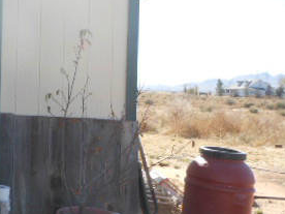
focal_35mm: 65
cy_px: 95
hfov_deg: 27.0
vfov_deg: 22.6
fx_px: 535
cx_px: -40
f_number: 3.7
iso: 80
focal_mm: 5
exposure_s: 1/250
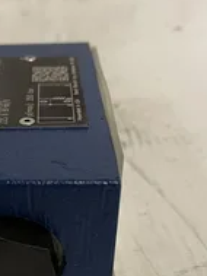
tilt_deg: -36.8
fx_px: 438
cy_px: 174
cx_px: 13
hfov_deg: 25.6
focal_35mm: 55
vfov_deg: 34.7
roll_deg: +4.2
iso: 200
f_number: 1.6
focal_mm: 4.2
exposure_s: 1/60
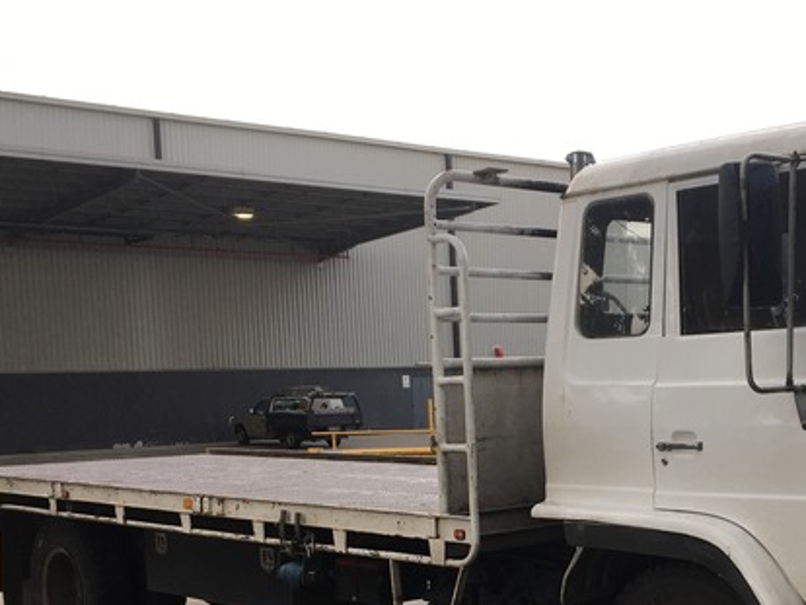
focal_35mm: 56
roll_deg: +1.9
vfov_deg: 25.5
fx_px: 1305
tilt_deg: -7.1
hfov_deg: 33.6
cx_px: 609
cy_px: 521
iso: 25
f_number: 2.2
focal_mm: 4.15
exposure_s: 1/122
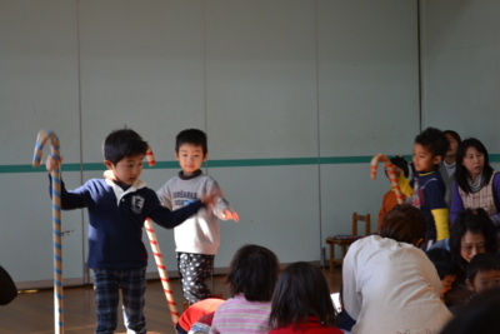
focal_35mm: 82
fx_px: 1146
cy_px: 167
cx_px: 250
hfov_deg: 24.6
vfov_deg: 16.6
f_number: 5.6
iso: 400
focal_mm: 55
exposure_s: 1/60
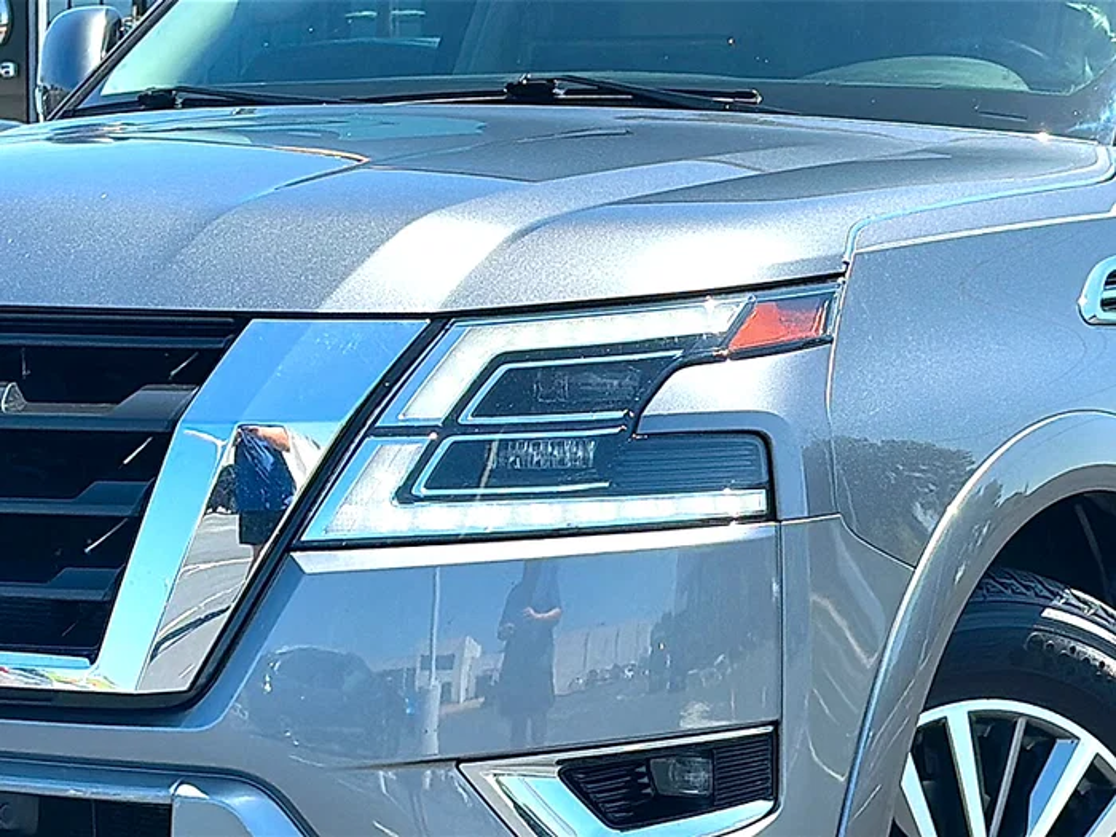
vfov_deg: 14.8
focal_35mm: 100
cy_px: 418
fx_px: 3224
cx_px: 558
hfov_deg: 19.6
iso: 64
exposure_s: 1/1961
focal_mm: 6.86
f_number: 1.78
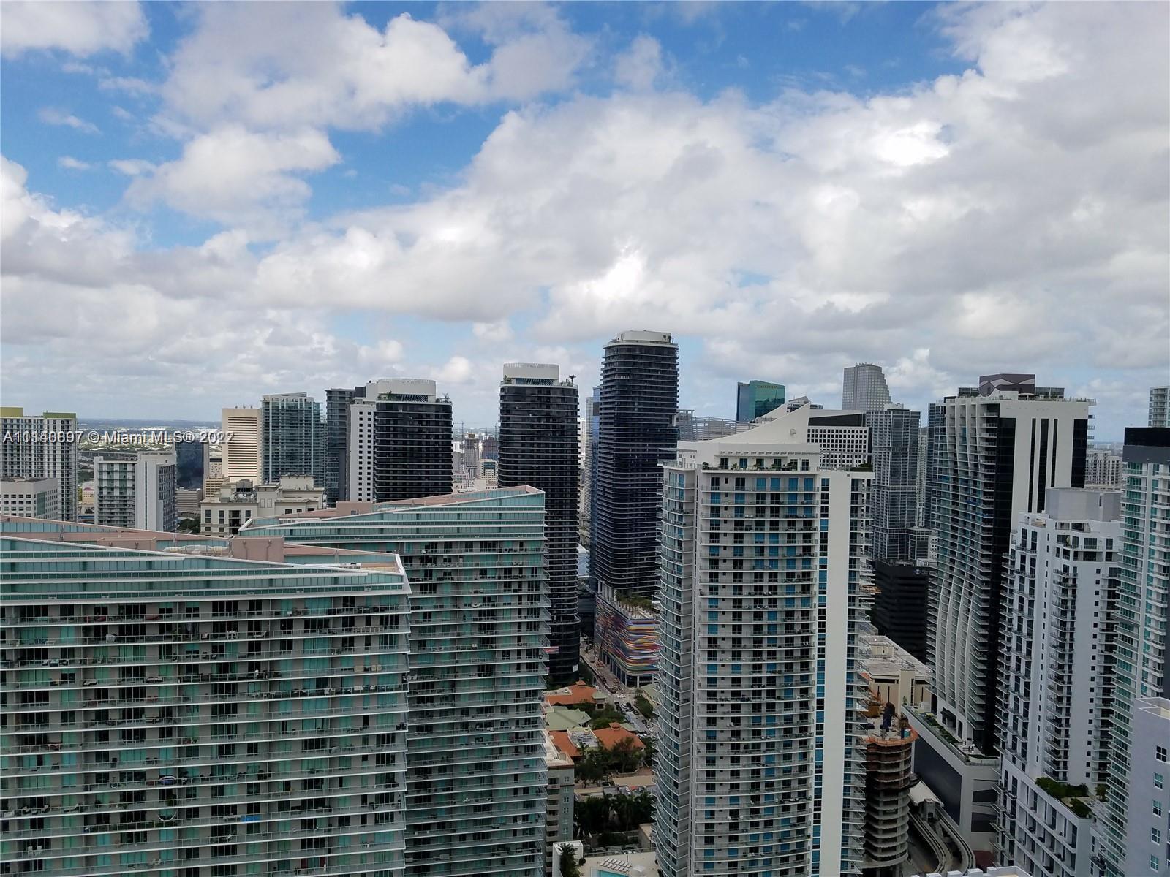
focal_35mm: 26
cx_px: 585
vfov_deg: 53.1
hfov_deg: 67.3
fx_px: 879
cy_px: 438
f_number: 1.7
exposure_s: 1/3480
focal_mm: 4.2
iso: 50
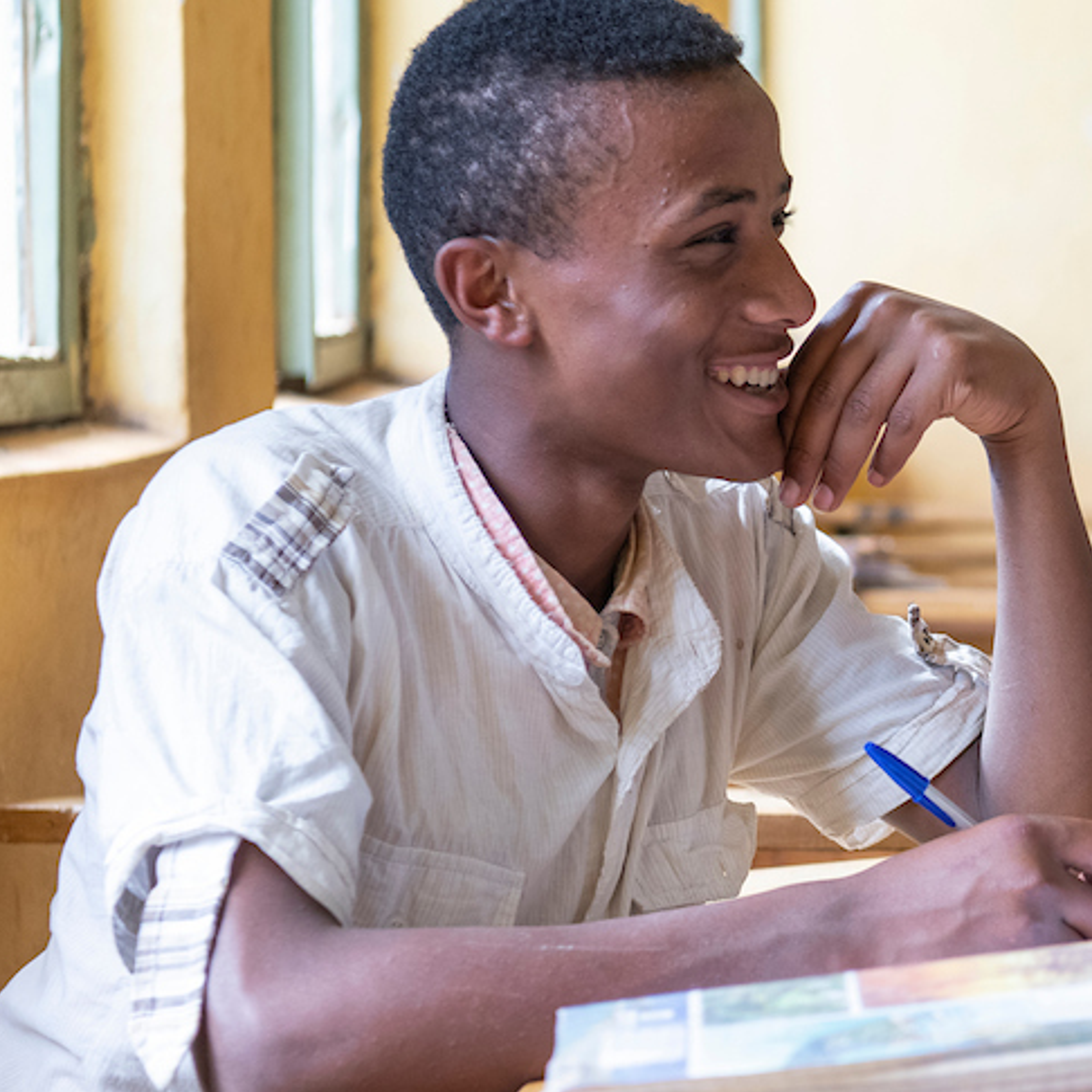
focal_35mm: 126
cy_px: 377
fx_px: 4497
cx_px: 1299
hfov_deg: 13.5
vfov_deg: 13.8
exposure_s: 1/160
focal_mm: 60
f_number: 4
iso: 800
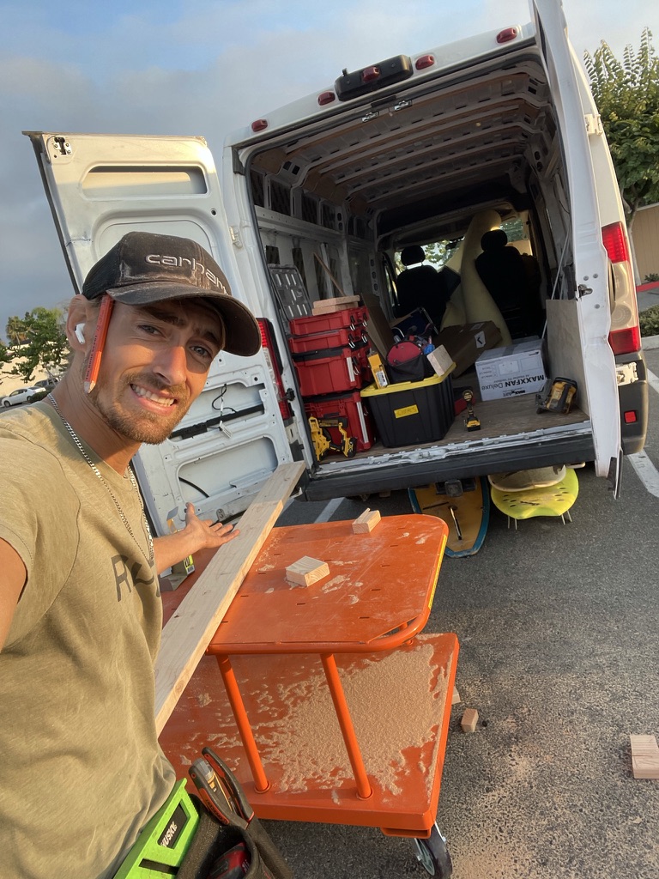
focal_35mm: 23
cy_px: 440
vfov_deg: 73.9
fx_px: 584
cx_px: 330
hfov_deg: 58.9
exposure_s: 1/121
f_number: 2.2
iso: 32
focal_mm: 2.71
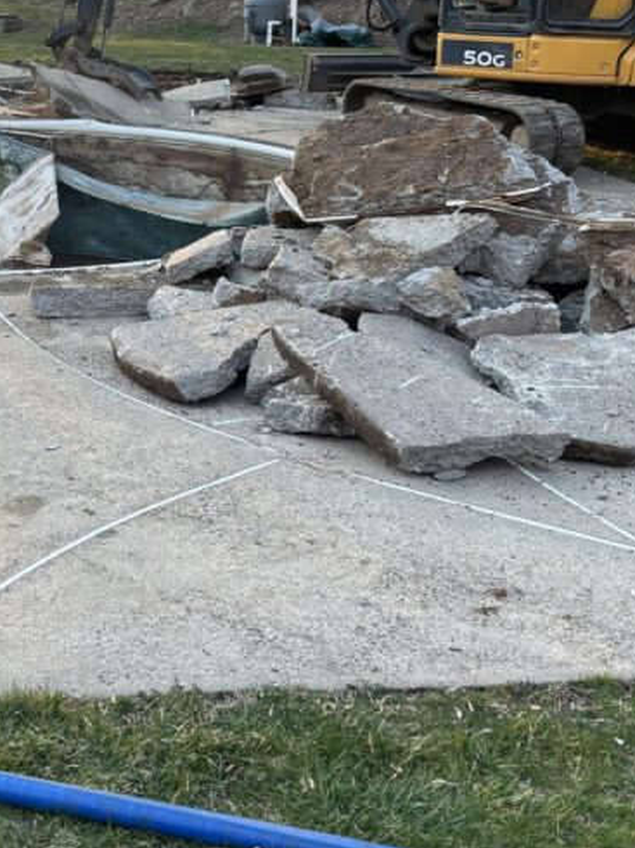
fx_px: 1493
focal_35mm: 61
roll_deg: -0.3
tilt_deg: -14.3
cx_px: 76
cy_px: 293
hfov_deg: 23.4
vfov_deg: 31.5
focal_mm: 5.96
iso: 64
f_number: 1.6
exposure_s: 1/166
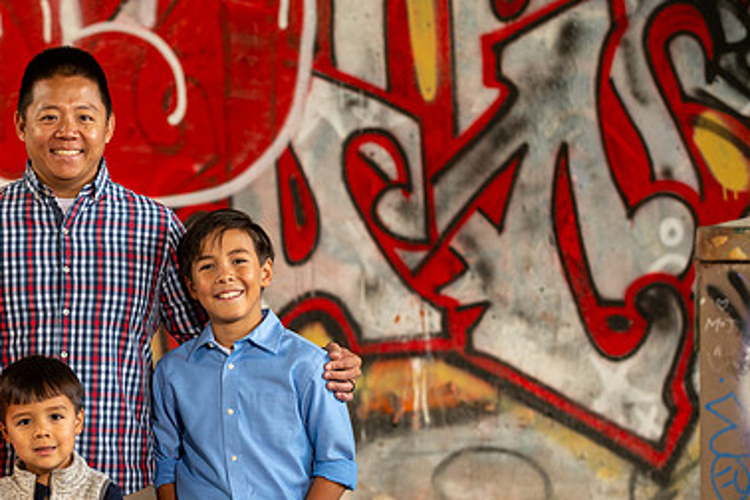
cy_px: 310
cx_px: 185
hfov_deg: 11.1
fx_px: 3833
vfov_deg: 7.5
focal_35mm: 184
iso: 400
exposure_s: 1/100
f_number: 3.5
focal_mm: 120
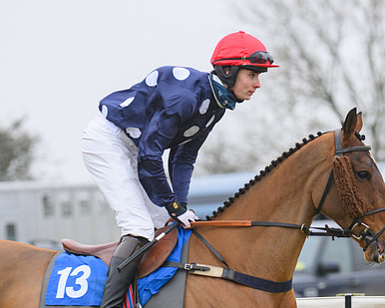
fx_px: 4787
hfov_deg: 4.6
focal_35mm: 420
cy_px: 199
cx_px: 235
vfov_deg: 3.7
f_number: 5
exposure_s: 1/1250
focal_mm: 210
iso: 1250
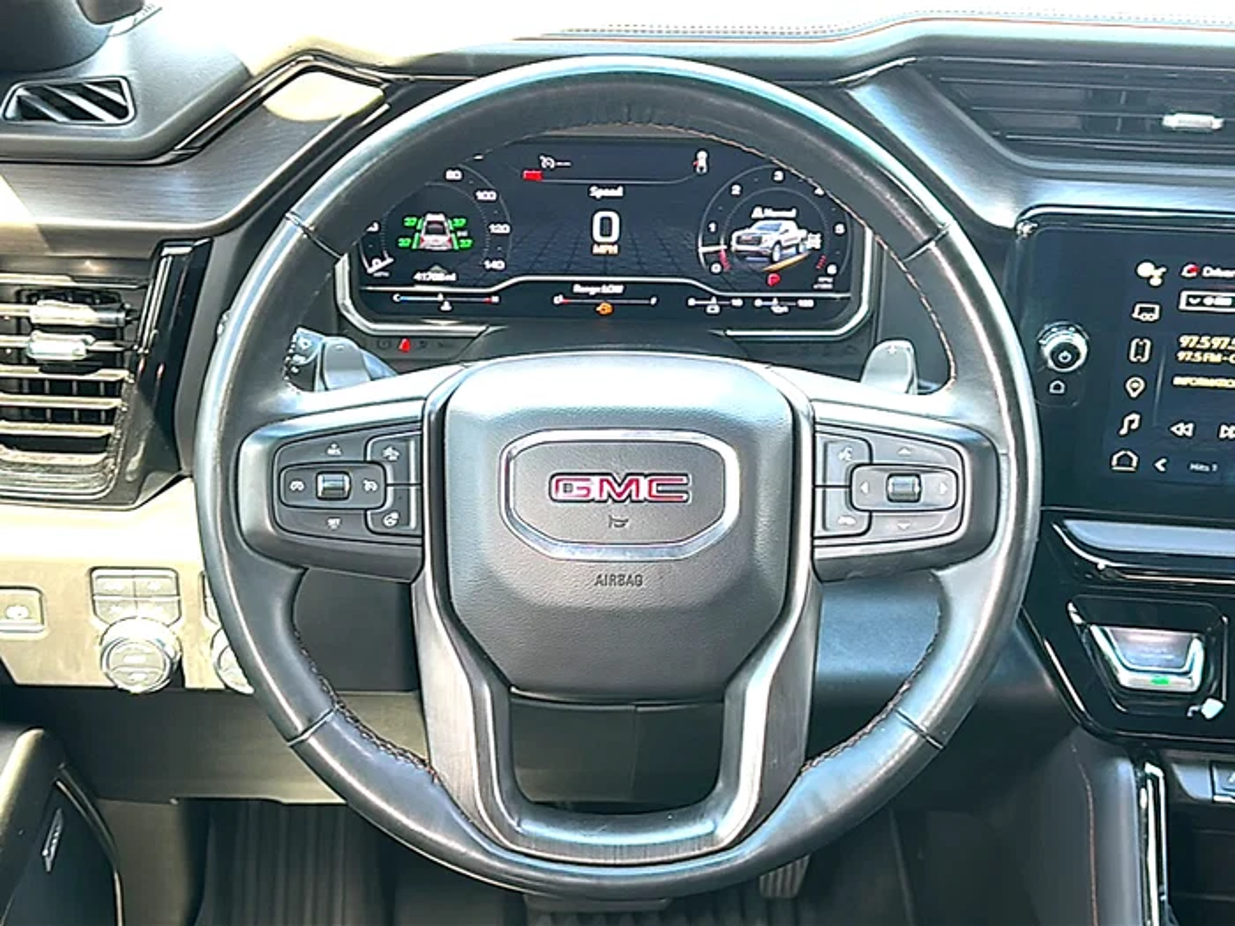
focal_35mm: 45
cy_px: 463
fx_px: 1605
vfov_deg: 32.2
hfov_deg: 42.1
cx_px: 618
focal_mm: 6.86
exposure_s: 1/50
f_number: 1.78
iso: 64
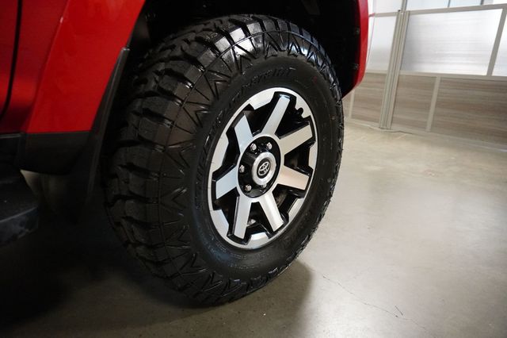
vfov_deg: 53.1
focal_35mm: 24
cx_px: 254
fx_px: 338
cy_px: 169
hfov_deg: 73.8
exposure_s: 1/160
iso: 6400
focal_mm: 16
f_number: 3.5
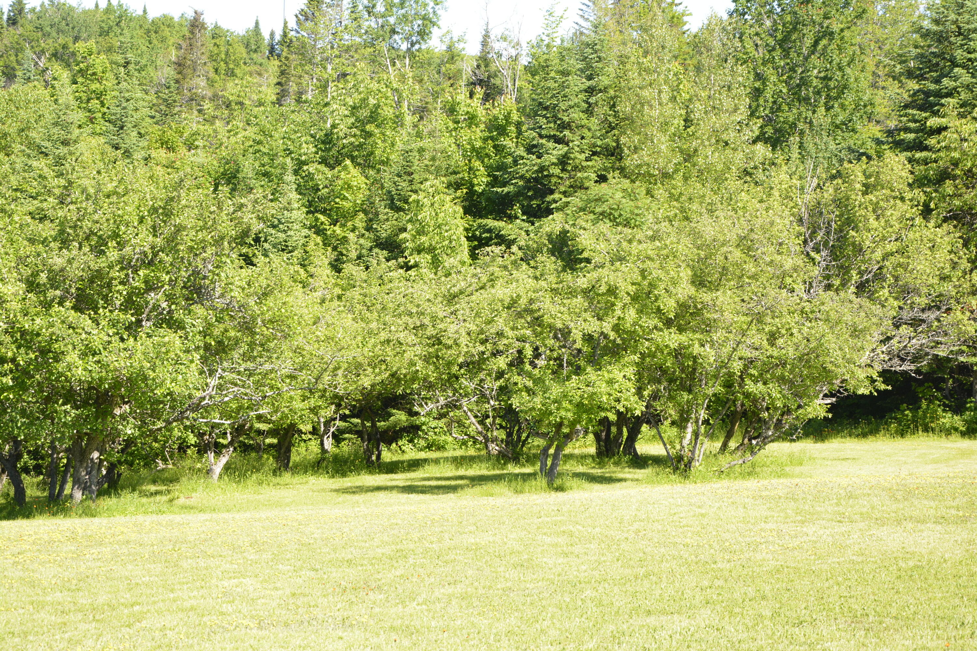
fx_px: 2361
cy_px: 326
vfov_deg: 15.7
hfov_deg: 23.4
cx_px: 488
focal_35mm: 87
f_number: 8
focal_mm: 58
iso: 180
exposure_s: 1/125
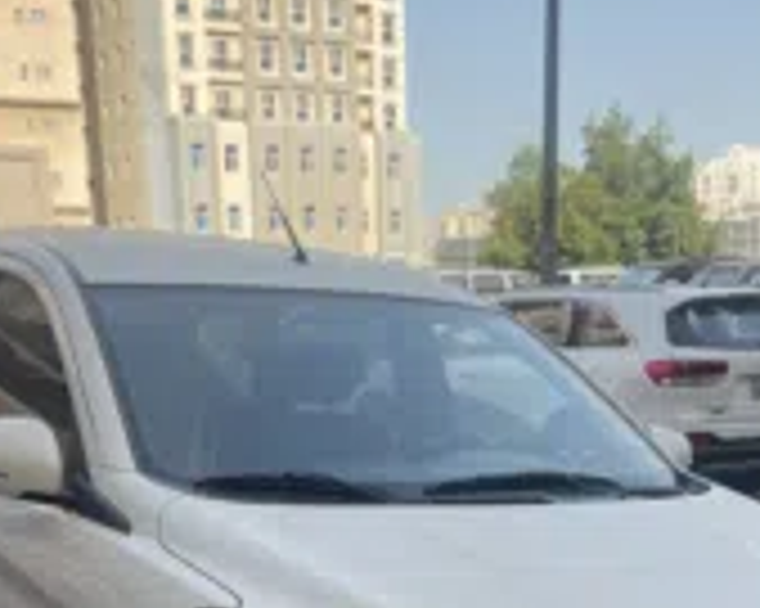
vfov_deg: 23.0
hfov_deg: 31.5
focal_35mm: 60
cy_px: 757
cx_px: 396
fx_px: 1349
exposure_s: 1/1401
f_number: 1.6
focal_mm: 4.2
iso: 32
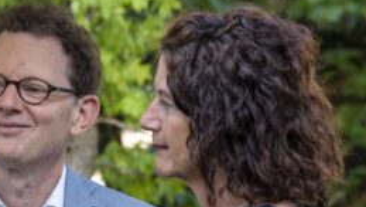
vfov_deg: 2.6
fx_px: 4505
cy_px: 221
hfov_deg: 4.6
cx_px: 45
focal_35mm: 464
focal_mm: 191
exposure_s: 1/100
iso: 800
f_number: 10
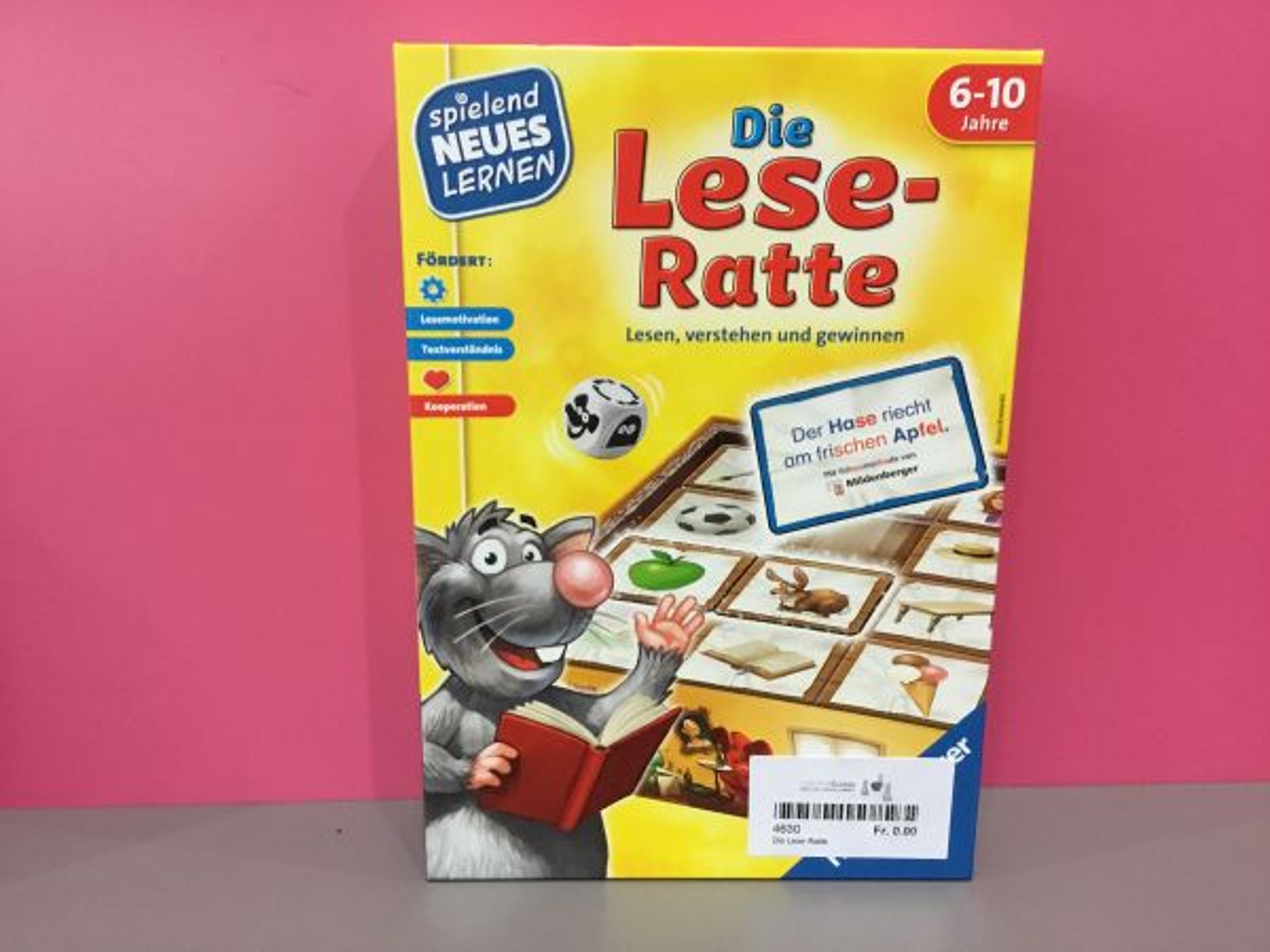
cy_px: 476
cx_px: 635
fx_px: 1137
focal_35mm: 31
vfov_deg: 45.4
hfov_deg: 58.4
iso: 200
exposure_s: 1/25
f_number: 2.4
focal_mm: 3.3
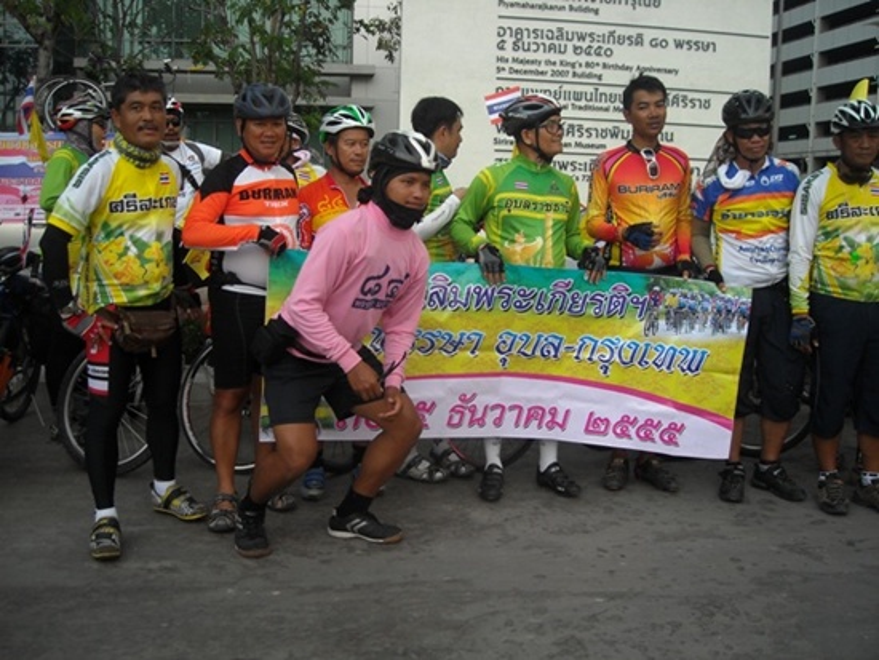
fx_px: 889
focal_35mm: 35
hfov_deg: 52.6
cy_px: 330
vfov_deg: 40.7
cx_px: 440
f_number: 2.8
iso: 64
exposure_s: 1/284
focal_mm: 5.7
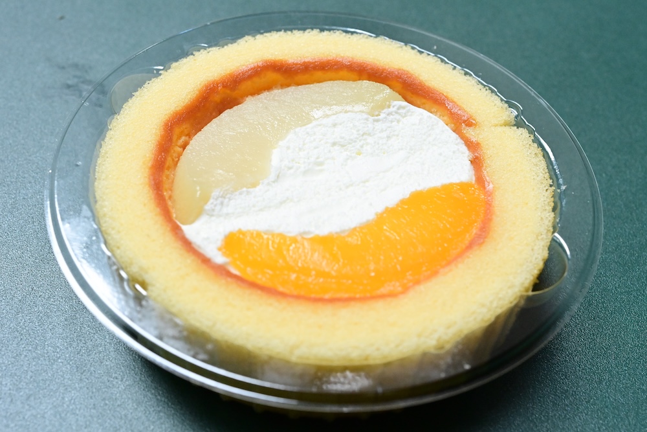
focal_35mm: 60
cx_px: 324
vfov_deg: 22.6
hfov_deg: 33.4
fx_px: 1078
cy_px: 216
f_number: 13
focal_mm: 60
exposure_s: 1/250
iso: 6400
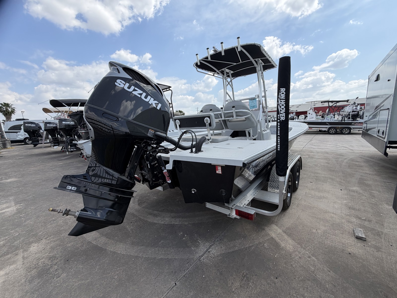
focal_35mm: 14
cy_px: 149
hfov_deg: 102.1
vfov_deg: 85.7
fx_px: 161
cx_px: 198
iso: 32
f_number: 2.2
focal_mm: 2.22
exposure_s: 1/770
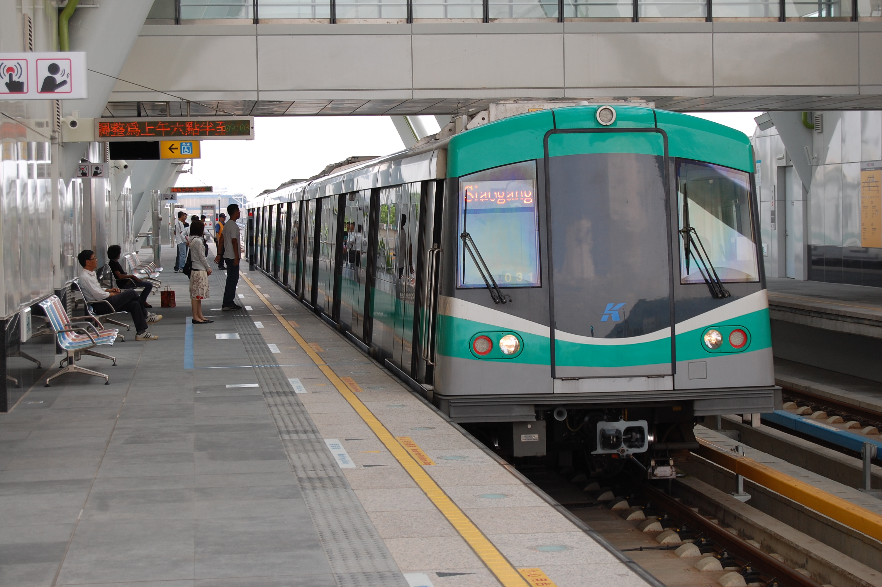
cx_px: 441
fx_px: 2019
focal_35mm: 82
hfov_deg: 24.6
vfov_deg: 16.5
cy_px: 294
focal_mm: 55
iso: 200
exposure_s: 1/160
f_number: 6.3
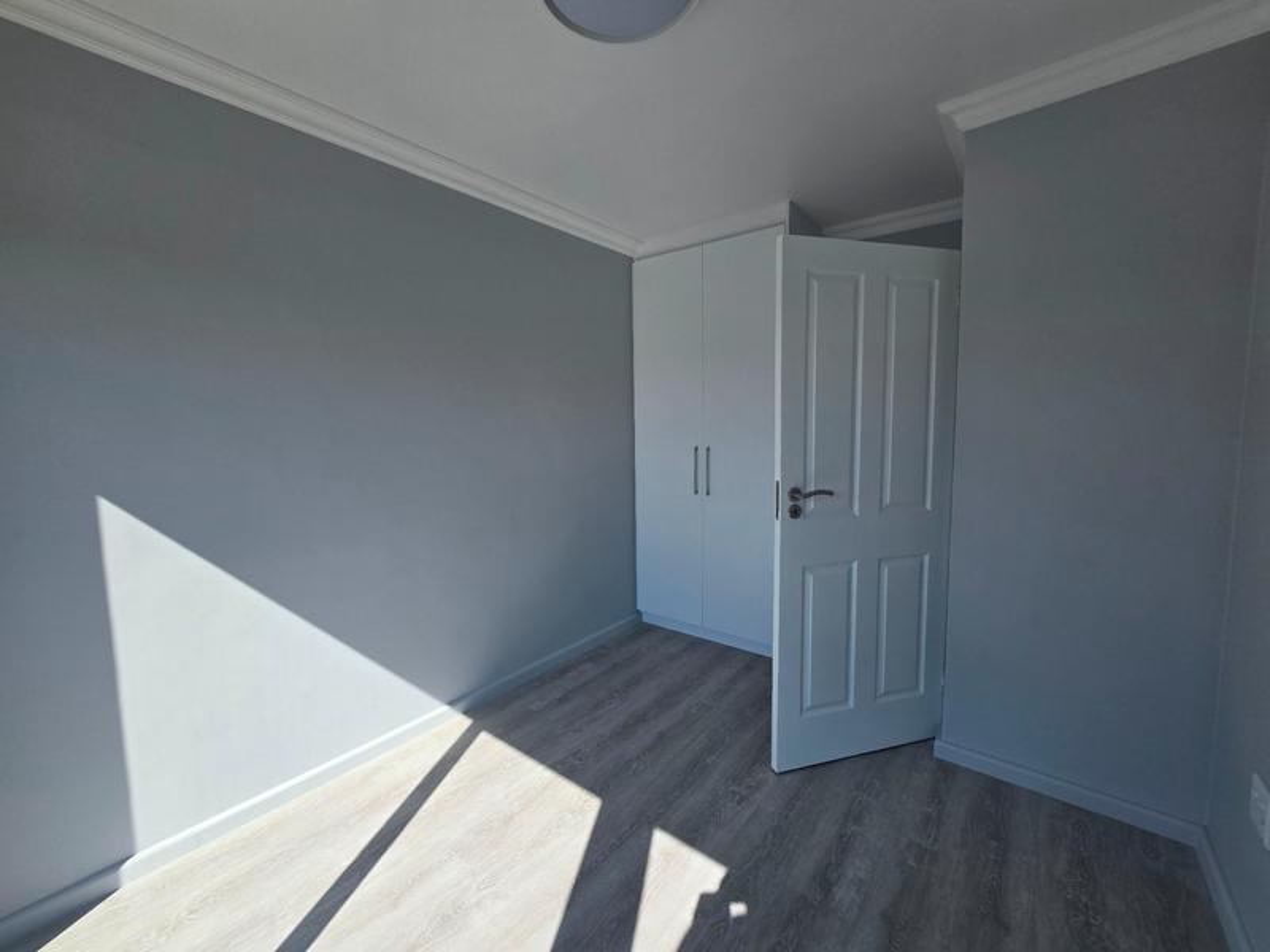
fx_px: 477
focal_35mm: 13
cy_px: 476
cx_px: 635
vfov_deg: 89.9
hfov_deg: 106.2
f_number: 2.2
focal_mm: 2.2
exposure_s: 1/1597
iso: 50
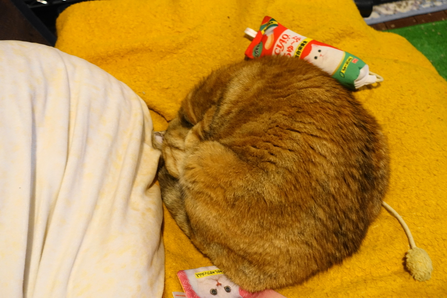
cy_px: 149
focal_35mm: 38
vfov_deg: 35.1
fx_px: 472
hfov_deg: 50.7
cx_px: 224
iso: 800
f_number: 2.8
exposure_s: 1/20
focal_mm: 13.92
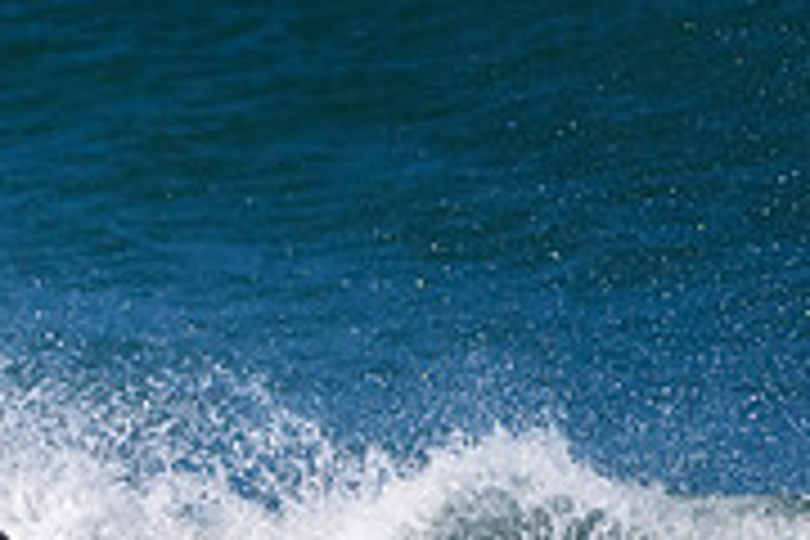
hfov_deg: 0.9
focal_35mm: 2414
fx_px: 54311
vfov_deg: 0.6
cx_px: -256
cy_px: 817
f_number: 5.6
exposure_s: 1/4000
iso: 640
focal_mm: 500
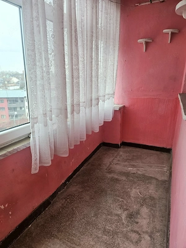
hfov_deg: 58.9
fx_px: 165
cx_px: 93
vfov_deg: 73.9
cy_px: 124
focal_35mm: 23
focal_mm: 5.4
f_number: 1.8
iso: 200
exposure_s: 1/192
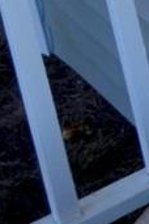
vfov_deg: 11.2
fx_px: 954
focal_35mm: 154
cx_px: 793
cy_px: -310
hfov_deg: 5.7
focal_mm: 11
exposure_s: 1/250
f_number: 8
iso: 200
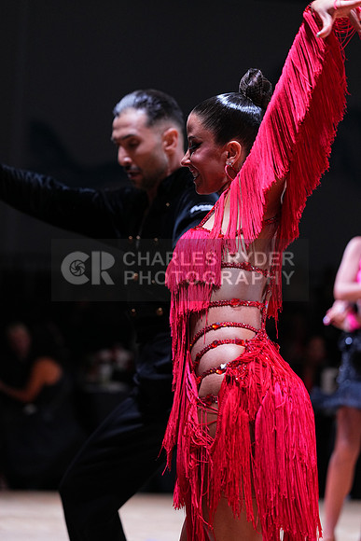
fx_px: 2270
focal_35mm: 151
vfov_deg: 13.6
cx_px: 180
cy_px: 270
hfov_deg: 9.1
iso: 1600
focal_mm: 151
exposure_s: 1/400
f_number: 4
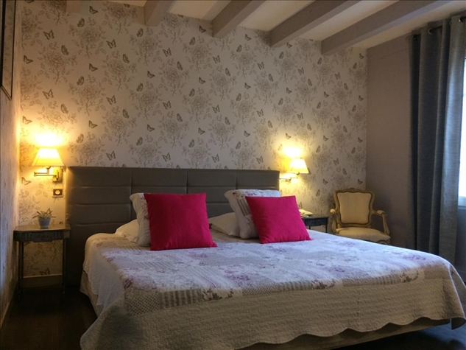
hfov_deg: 61.7
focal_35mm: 29
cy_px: 175
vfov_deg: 48.2
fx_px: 390
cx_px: 233
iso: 250
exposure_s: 1/33
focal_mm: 4.15
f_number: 2.2
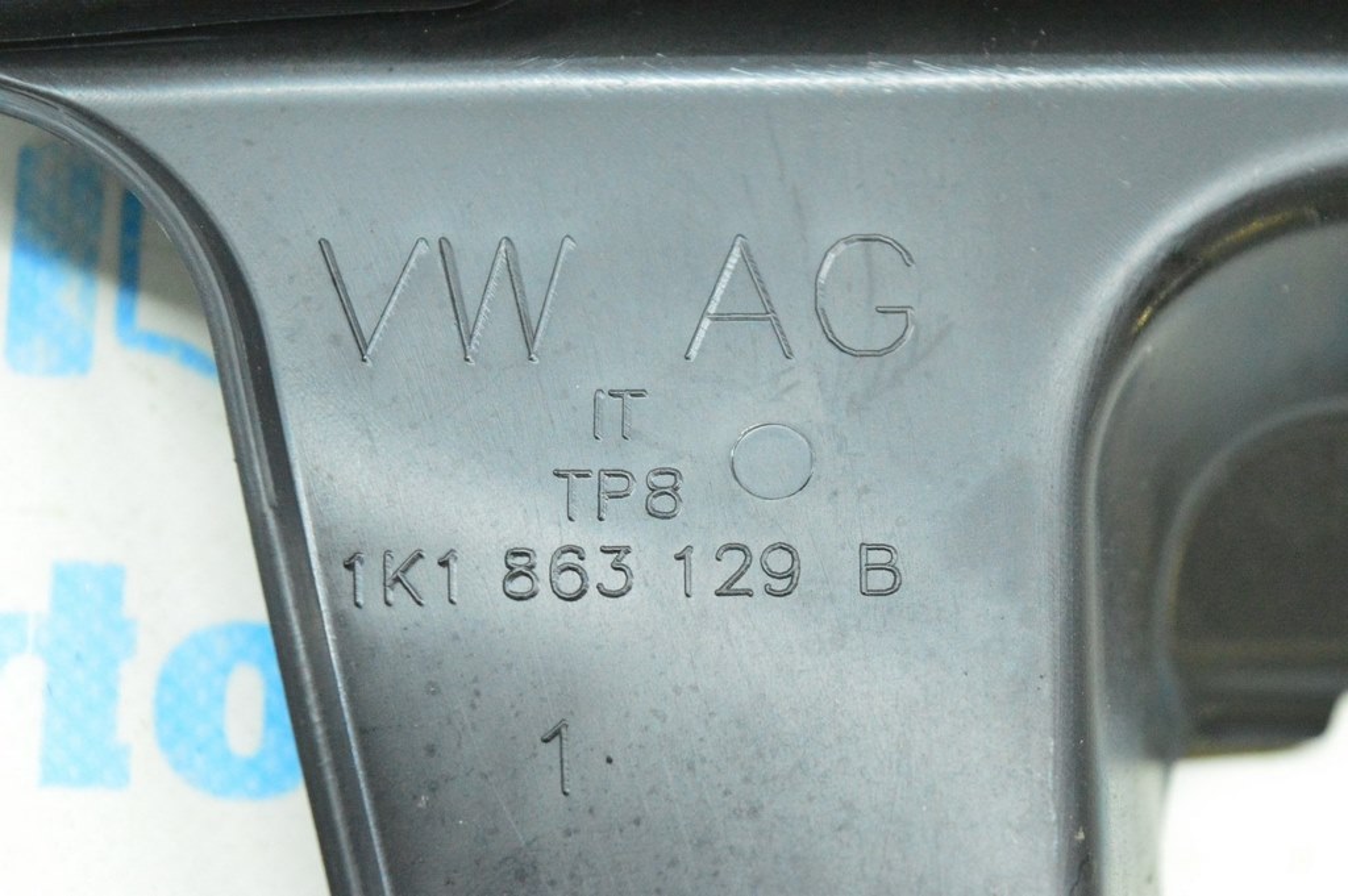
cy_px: 448
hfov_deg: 24.6
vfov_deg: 16.5
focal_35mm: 82
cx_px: 674
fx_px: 3087
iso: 6400
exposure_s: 1/125
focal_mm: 55
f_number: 5.6
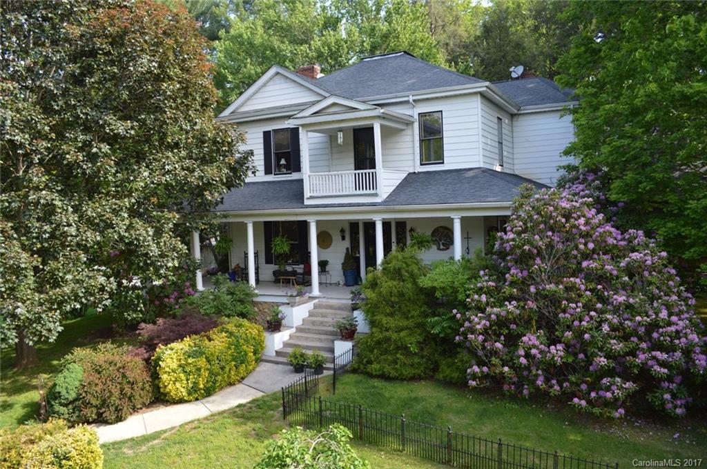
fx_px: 530
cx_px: 354
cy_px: 234
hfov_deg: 67.4
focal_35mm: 27
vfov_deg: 47.8
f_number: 5
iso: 100
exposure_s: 1/100
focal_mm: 18
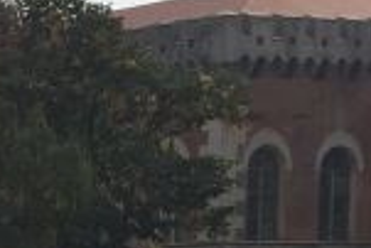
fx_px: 2104
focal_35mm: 204
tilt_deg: -7.5
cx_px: -297
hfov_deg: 9.6
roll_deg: +0.5
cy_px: 638
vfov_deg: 6.4
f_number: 2.2
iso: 32
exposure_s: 1/3049
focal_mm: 4.15
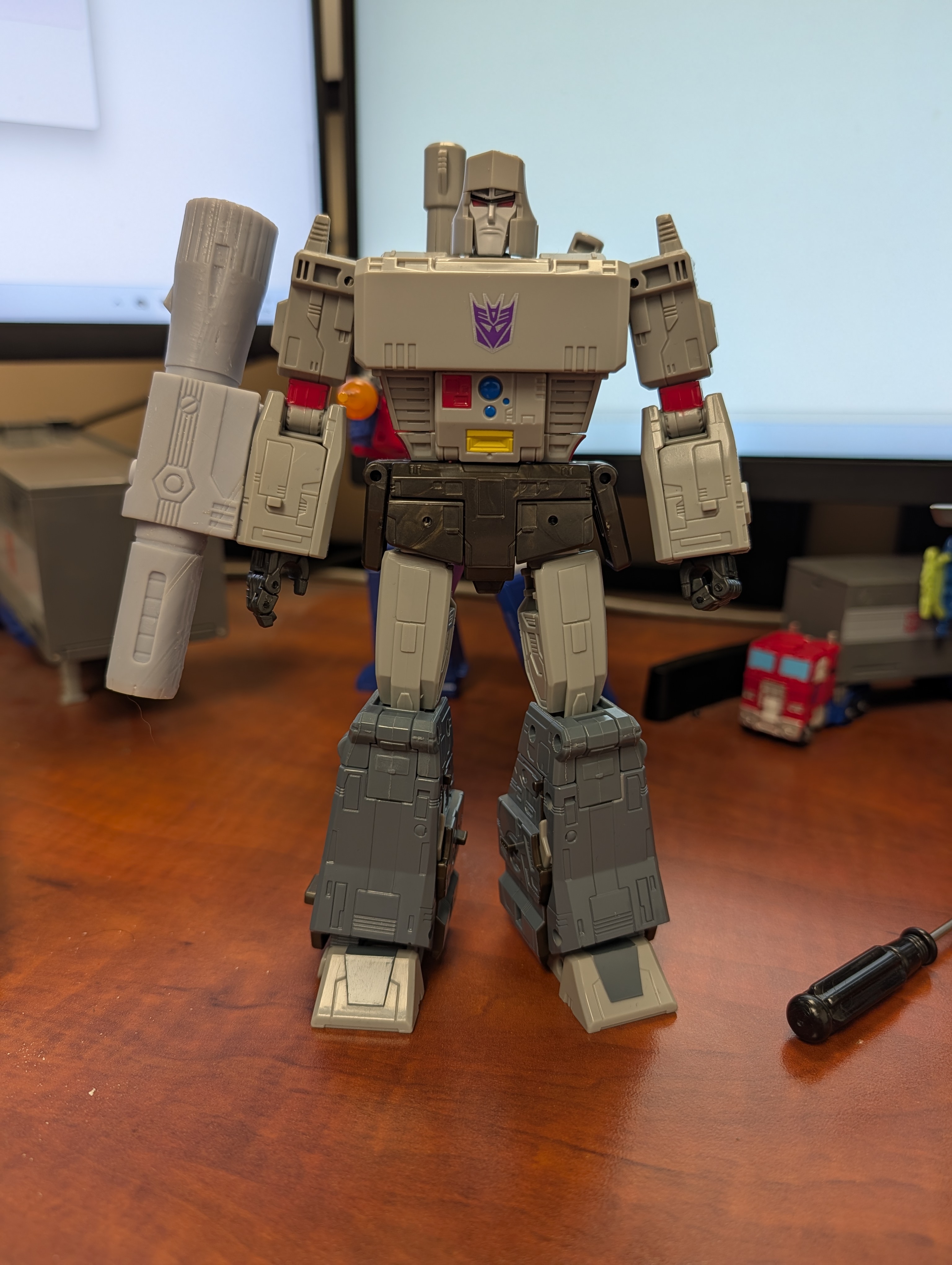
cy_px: 632
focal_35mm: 24
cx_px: 476
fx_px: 878
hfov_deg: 56.9
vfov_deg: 71.5
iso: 44
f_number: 1.68
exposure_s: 1/30
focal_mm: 6.9
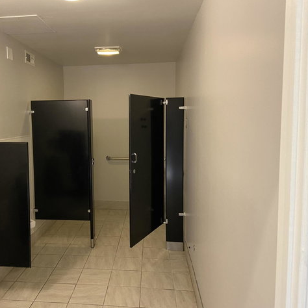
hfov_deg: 51.8
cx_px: 109
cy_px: 153
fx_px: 312
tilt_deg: -6.6
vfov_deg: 52.5
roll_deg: +0.9
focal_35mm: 31
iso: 250
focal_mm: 4.25
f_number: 1.8
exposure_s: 1/60
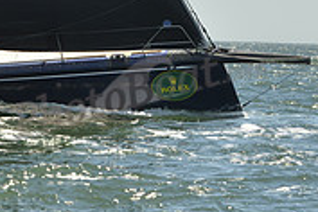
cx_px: -79
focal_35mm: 399
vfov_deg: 3.4
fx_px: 3524
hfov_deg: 5.1
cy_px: 24
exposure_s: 1/1600
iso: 280
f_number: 6.3
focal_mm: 122
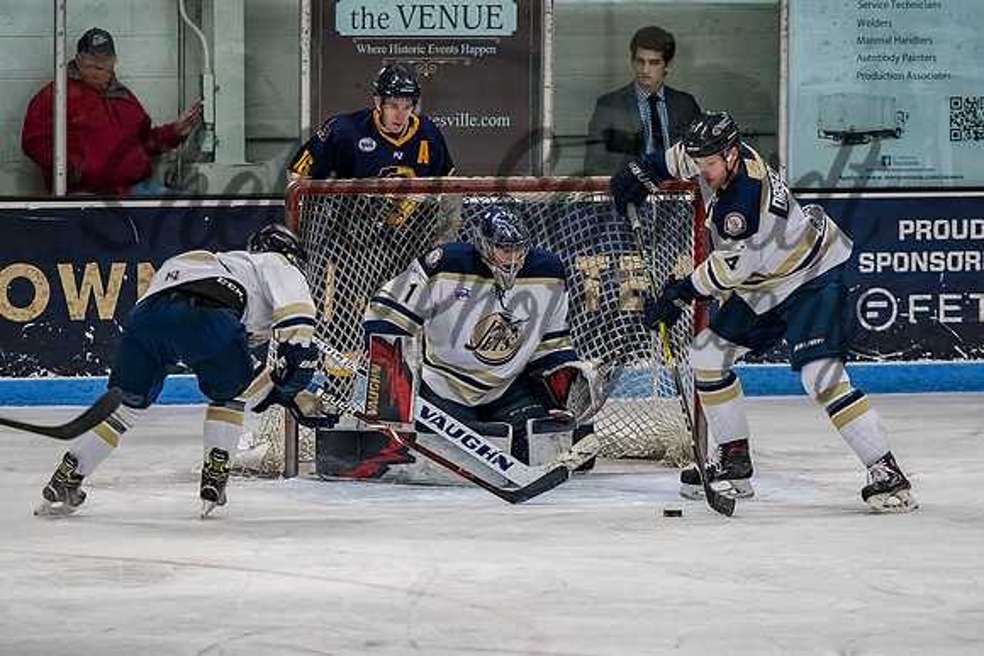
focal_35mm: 342
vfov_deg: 4.0
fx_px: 9340
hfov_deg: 6.0
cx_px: 486
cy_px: 346
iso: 1600
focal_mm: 185
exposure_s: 1/800
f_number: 3.2
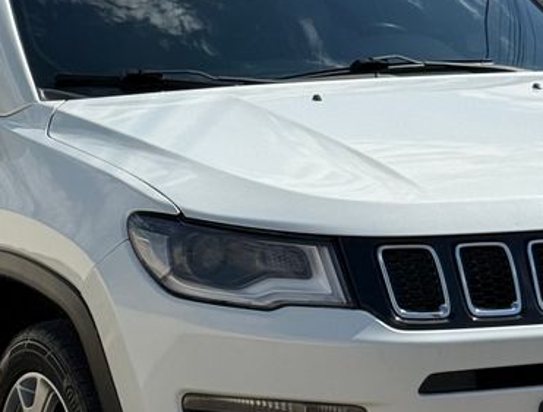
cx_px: 285
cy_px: 216
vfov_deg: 12.1
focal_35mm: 123
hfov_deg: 16.0
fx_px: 1936
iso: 64
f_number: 1.78
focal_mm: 6.76
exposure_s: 1/8772
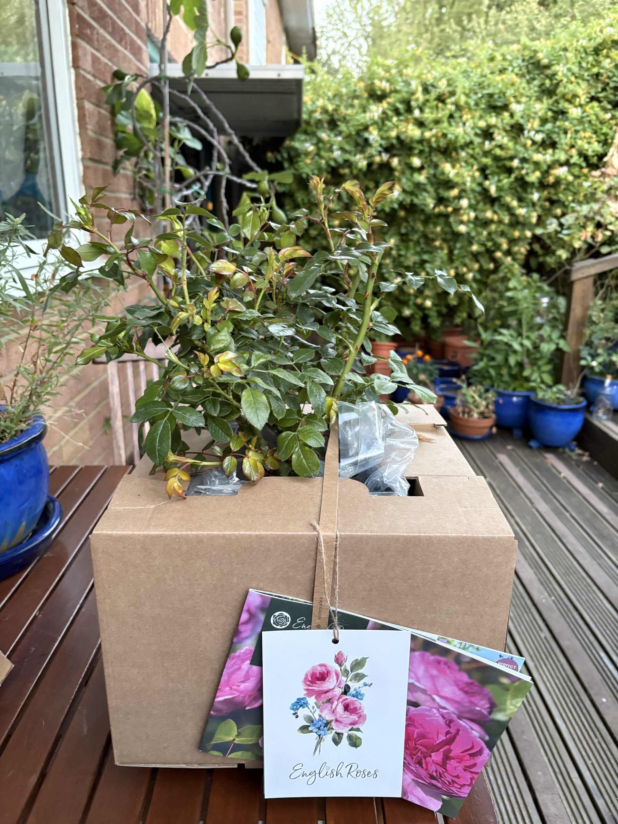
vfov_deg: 67.3
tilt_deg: -18.0
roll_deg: +0.7
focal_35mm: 26
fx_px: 619
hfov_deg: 53.1
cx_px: 309
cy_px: 412
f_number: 1.6
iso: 320
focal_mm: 5.96
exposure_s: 1/60
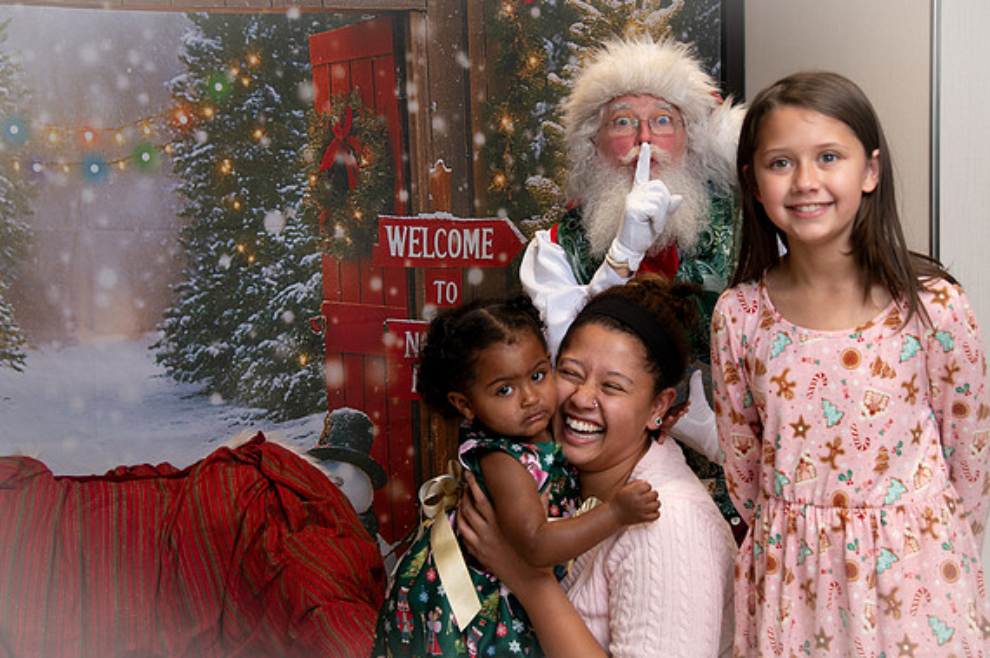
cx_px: 562
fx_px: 1484
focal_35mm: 54
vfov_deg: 25.0
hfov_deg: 36.8
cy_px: 282
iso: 1000
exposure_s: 1/200
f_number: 5
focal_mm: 44
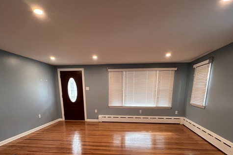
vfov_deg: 60.1
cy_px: 120
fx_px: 123
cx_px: 119
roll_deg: +0.1
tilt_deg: -12.8
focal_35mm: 19
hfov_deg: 86.9
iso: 200
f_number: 1.8
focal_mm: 1.57
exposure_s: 1/60
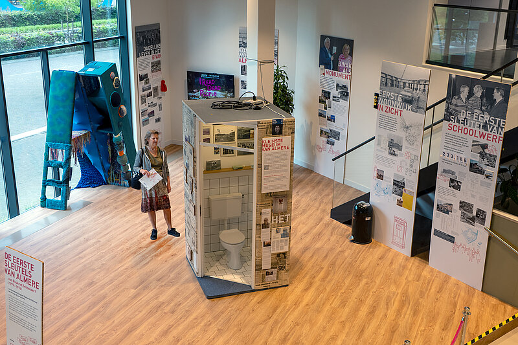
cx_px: 259
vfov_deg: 33.4
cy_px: 172
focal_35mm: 40
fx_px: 575
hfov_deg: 48.5
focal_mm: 40
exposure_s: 1/80
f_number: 5.6
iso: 800
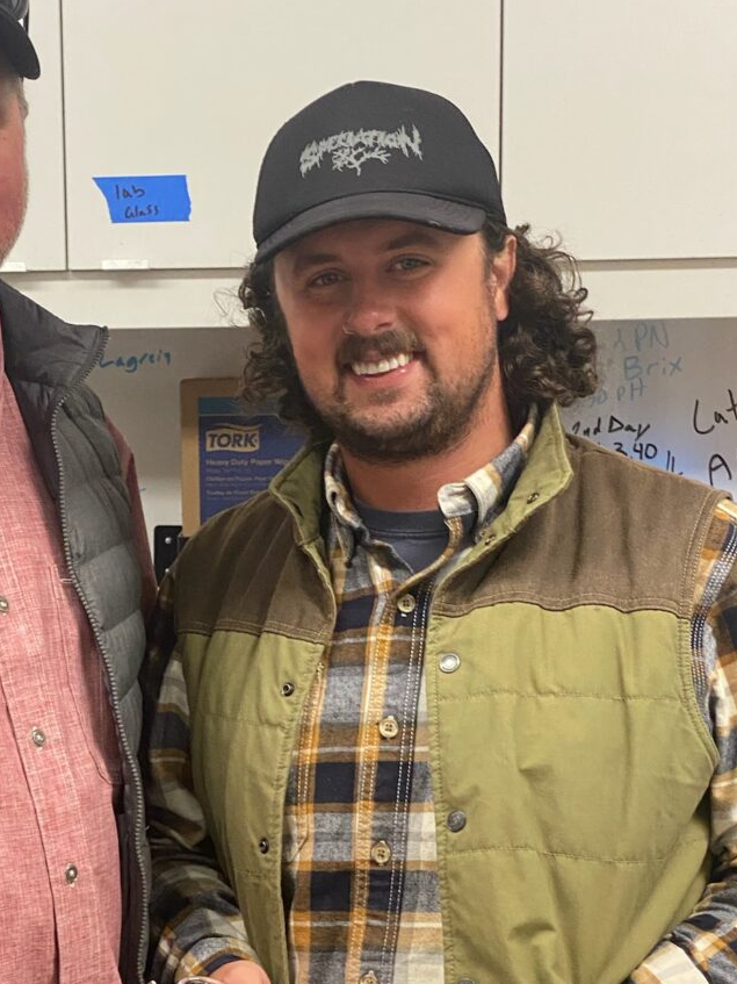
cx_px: 152
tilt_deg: -5.8
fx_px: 2442
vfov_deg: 22.7
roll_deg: +1.6
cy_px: 661
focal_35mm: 86
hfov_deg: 17.0
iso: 160
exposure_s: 1/60
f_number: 2
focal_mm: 6
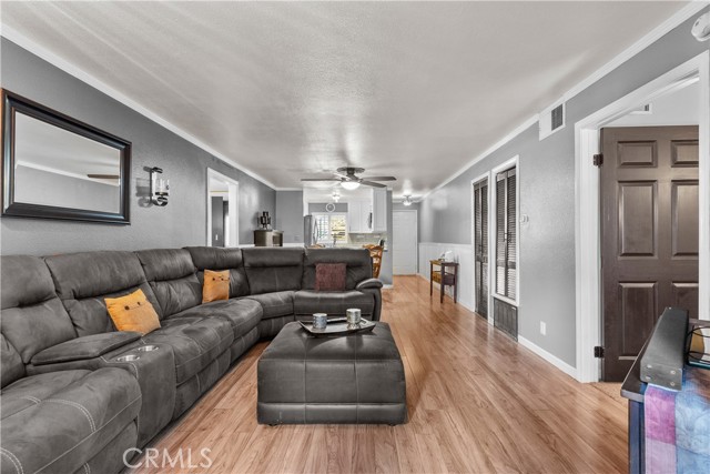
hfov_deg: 96.7
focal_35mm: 16
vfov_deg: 73.8
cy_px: 237
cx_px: 355
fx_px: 316
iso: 640
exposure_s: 1/1.25
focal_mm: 16
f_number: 8
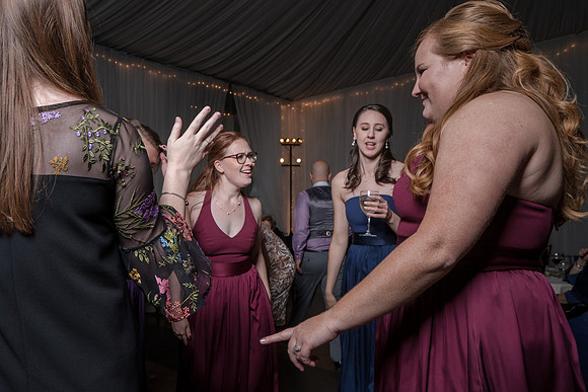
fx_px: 470
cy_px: 219
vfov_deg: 45.2
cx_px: 243
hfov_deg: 63.6
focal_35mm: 29
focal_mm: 23
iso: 2000
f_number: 5.6
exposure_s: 1/200
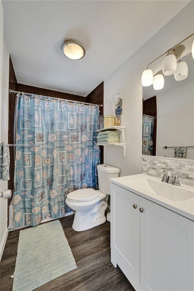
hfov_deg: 81.1
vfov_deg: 104.3
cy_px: 146
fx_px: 113
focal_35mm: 14
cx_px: 97
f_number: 4
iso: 1250
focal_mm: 14
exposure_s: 1/400
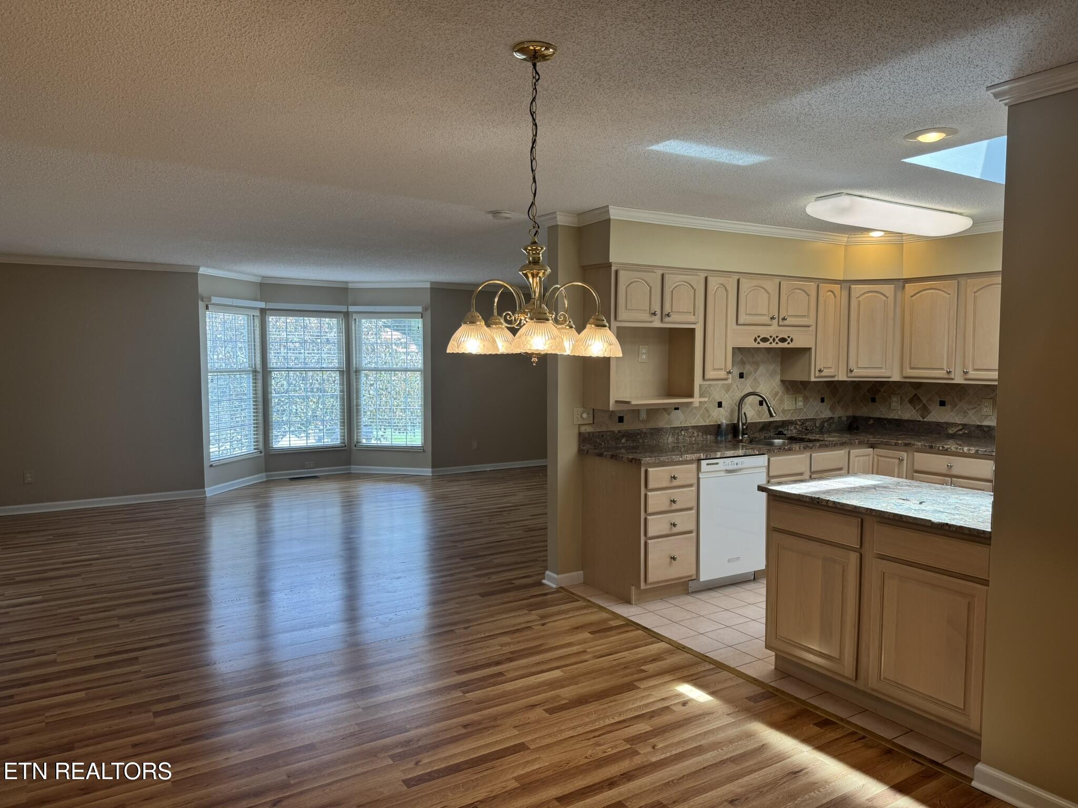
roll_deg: -0.1
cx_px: 539
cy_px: 404
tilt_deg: -4.0
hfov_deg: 71.6
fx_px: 747
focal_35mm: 24
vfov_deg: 56.8
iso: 64
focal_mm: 6.76
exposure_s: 1/125
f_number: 1.78
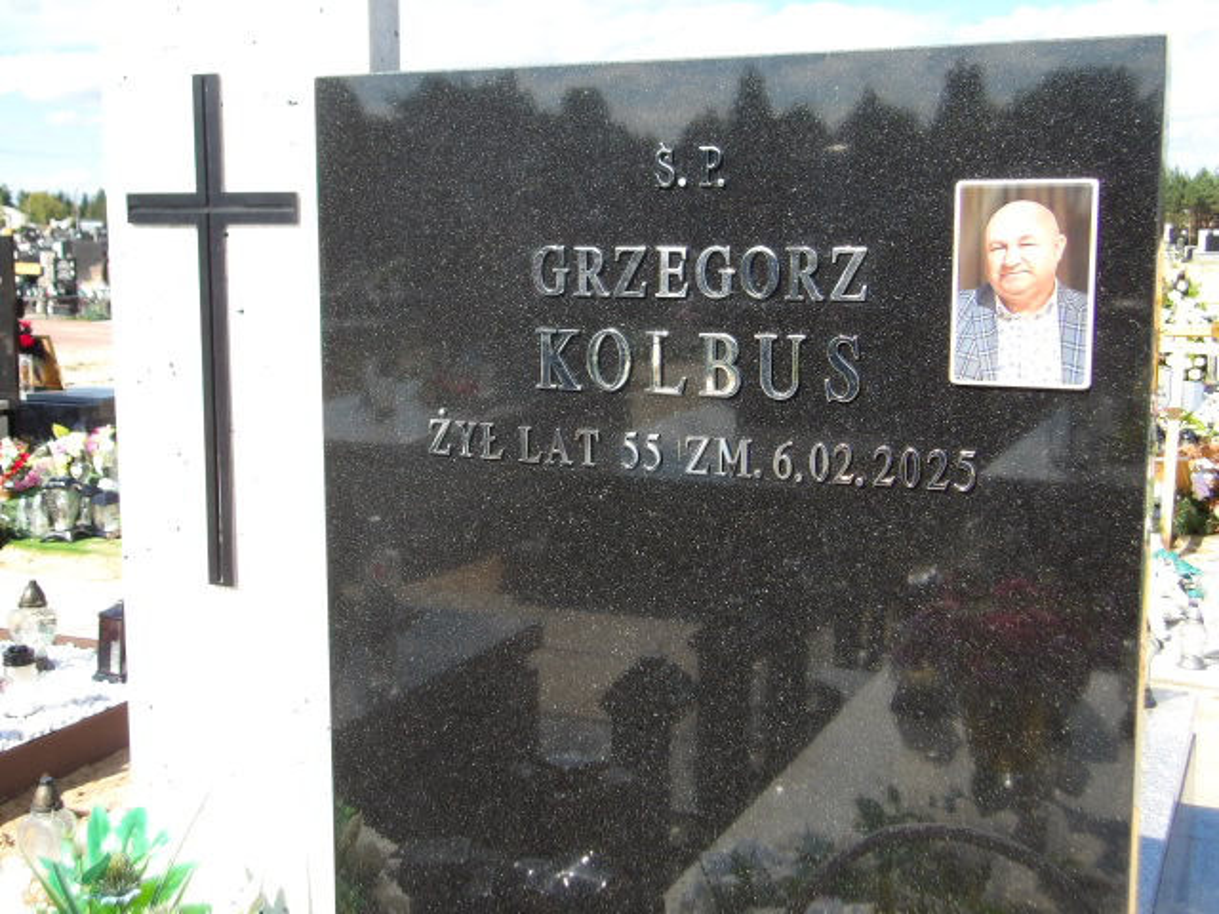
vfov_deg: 34.3
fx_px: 1479
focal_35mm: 42
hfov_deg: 44.8
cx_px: 610
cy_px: 457
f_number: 3.7
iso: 100
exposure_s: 1/432
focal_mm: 7.6
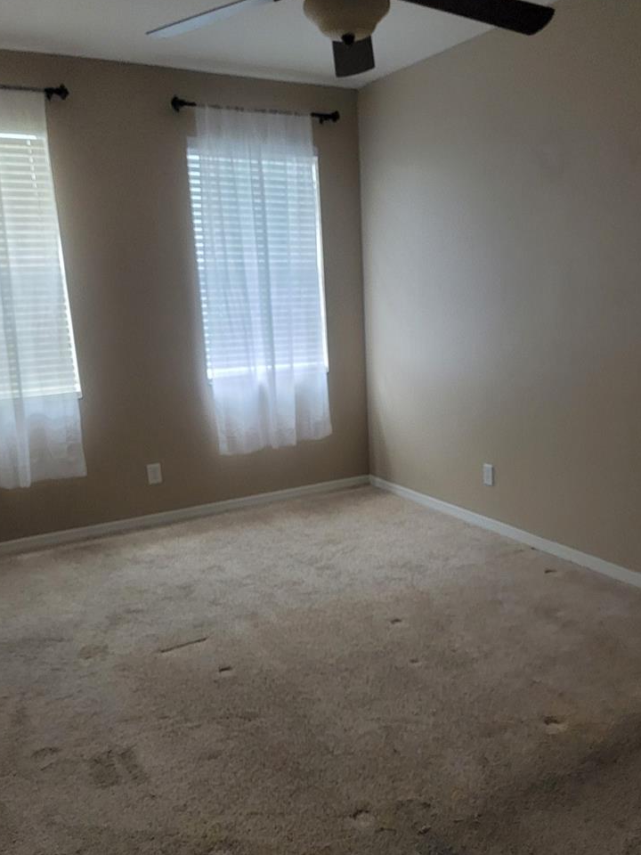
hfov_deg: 46.7
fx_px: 741
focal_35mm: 30
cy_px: 465
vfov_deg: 59.9
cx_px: 360
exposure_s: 1/60
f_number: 1.8
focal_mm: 6.7
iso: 250
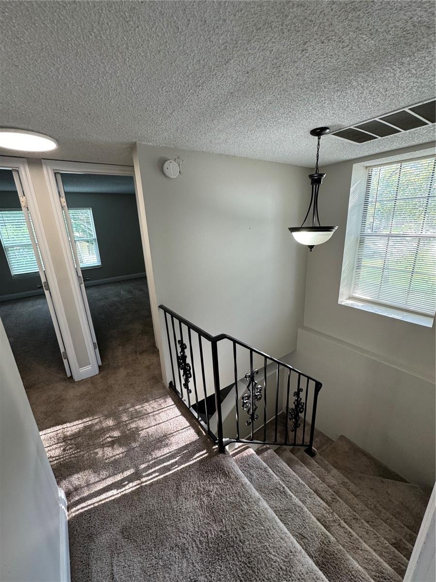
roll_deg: +3.4
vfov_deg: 102.1
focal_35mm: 14
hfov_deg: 85.7
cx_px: 218
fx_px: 235
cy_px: 291
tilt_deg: -16.1
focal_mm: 2.22
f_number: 2.2
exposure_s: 1/120
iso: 200
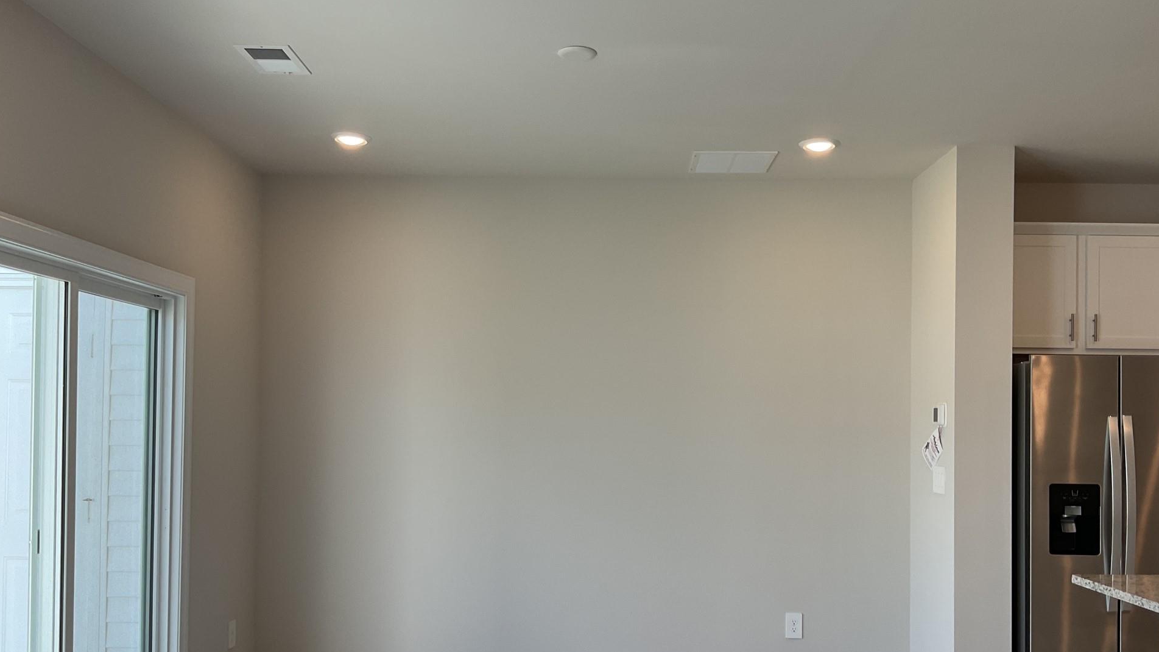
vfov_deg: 34.5
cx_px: 599
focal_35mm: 34
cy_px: 407
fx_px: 1045
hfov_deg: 58.0
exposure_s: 1/120
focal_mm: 3
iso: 20
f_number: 1.8
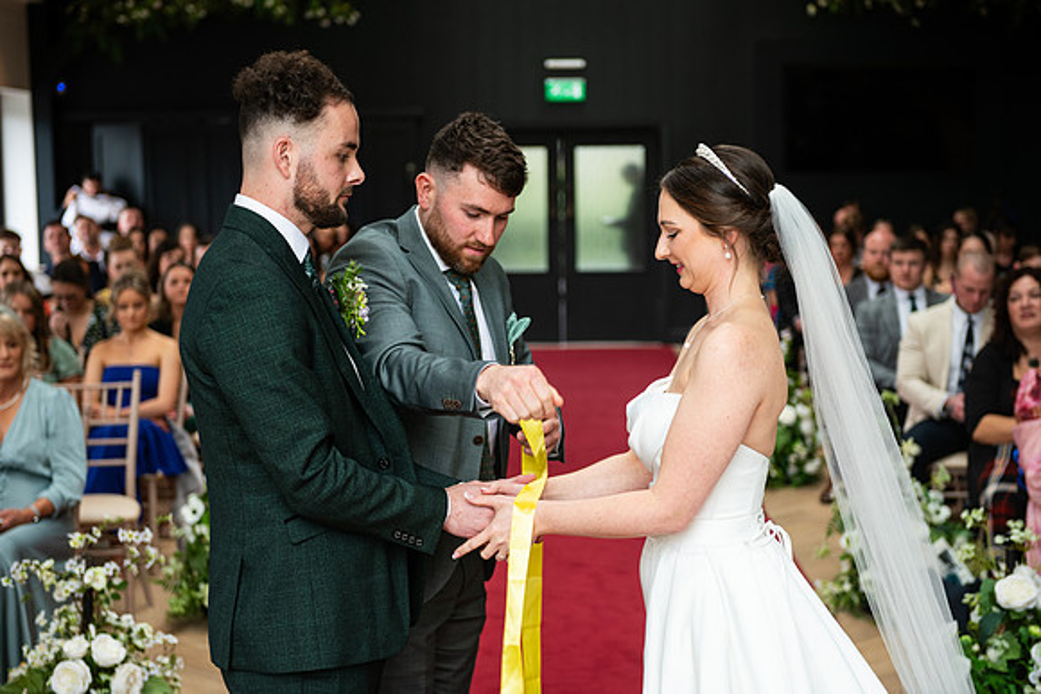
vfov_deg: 21.9
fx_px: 1793
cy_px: 347
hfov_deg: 32.4
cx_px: 520
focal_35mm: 62
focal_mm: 62
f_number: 3.5
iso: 400
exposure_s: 1/200
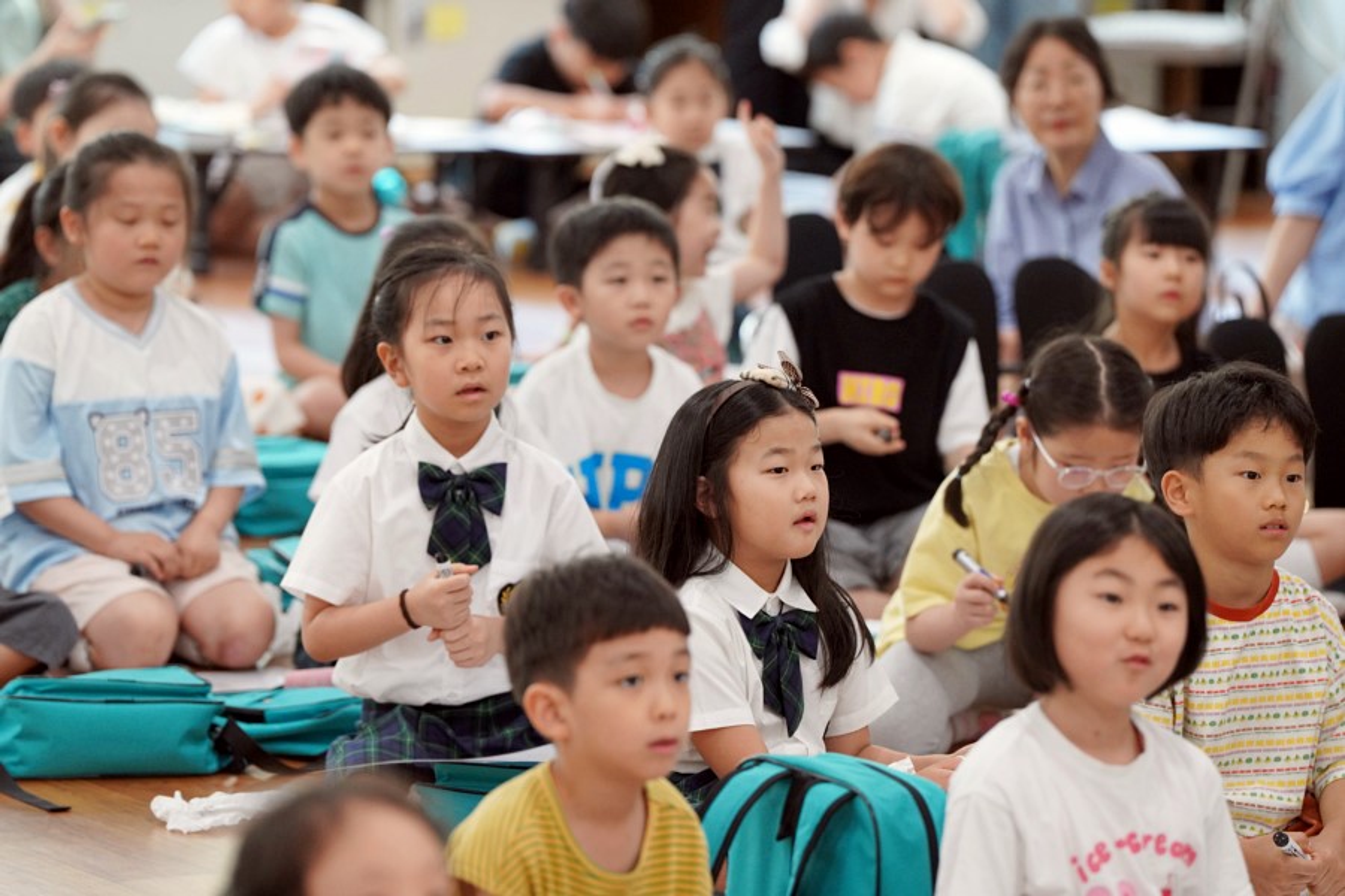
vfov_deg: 6.9
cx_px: 672
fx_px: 7472
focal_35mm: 200
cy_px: 448
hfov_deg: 10.3
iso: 2500
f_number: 4
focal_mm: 200
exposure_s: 1/250
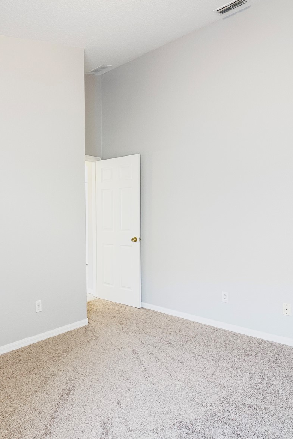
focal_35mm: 34
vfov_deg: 55.8
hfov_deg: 38.3
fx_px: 415
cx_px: 92
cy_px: 220
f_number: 1.78
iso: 200
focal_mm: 6.76
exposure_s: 1/120
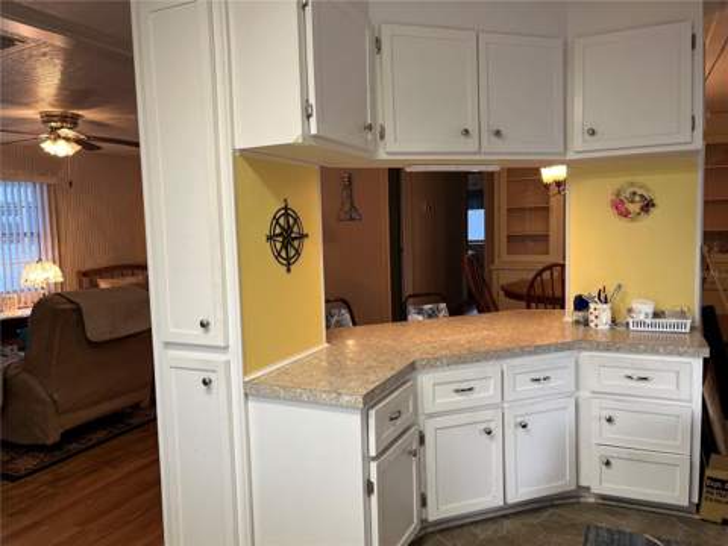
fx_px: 547
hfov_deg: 67.3
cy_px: 273
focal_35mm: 26
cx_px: 364
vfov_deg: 53.1
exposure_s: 1/120
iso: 125
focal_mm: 5.1
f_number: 1.6
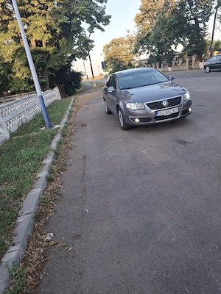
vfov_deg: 73.9
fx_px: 196
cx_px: 110
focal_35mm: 23
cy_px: 147
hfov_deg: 58.9
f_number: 1.8
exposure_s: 1/192
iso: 50
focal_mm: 5.54
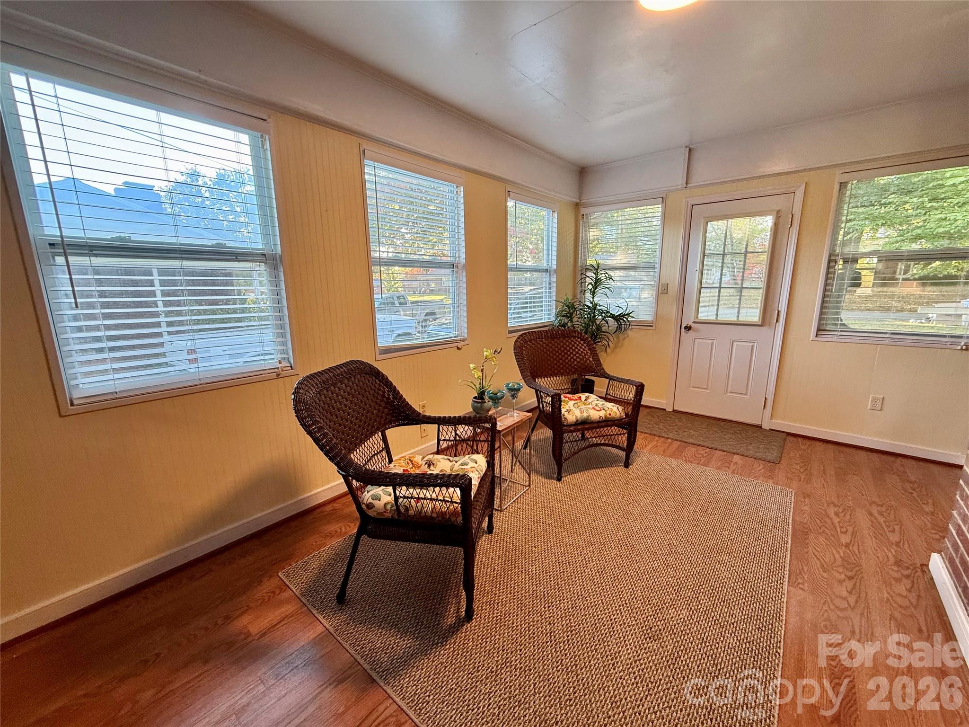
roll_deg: +0.5
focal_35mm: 14
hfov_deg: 102.1
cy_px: 364
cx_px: 484
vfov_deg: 85.7
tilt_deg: -11.3
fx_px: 392
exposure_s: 1/60
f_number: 2.2
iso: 200
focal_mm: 2.22
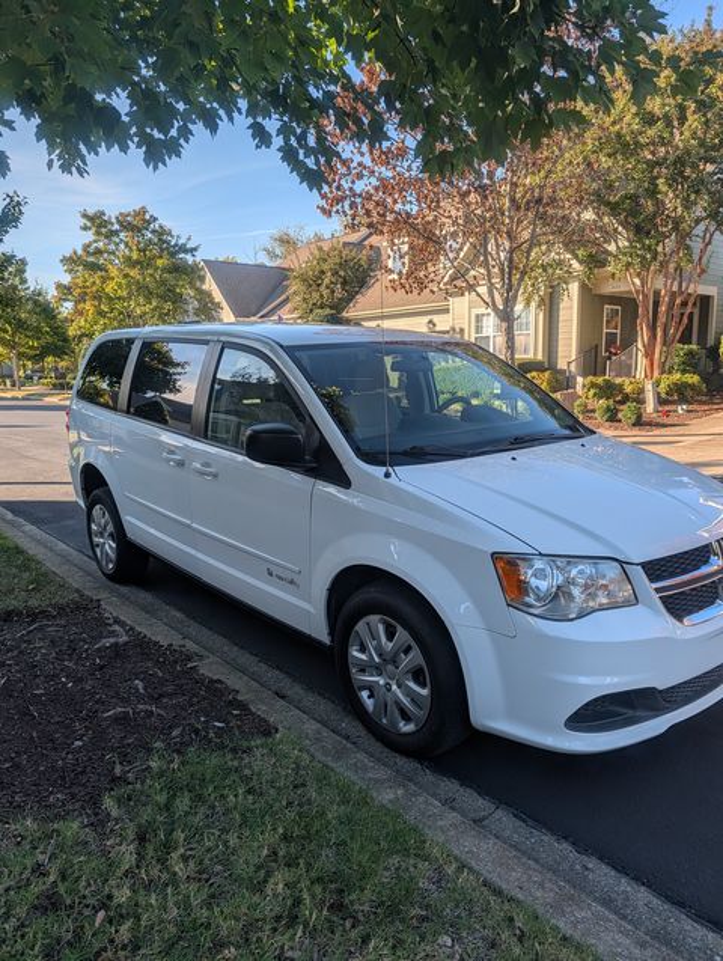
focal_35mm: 24
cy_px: 480
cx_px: 362
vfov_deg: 71.5
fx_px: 667
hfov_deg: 56.9
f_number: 1.68
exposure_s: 1/698
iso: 17
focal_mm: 6.9
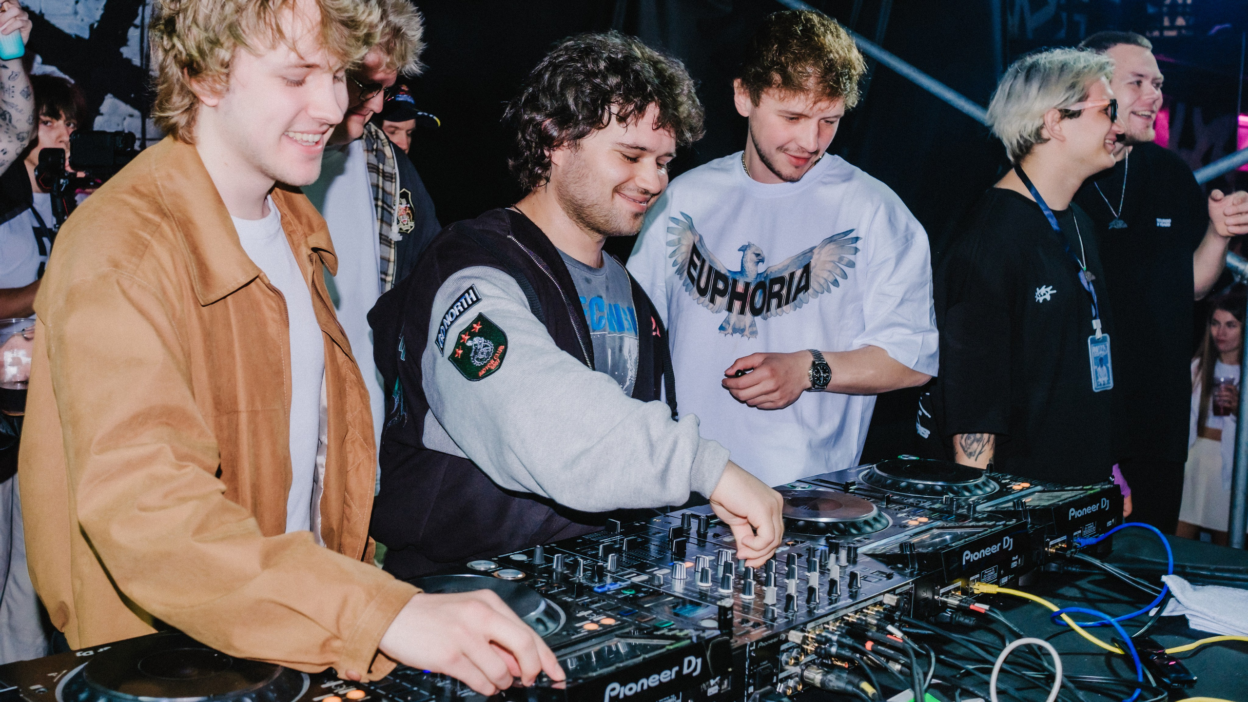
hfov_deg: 50.7
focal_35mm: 40
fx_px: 1317
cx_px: 624
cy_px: 300
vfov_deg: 29.8
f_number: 4
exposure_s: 1/125
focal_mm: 25
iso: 1000
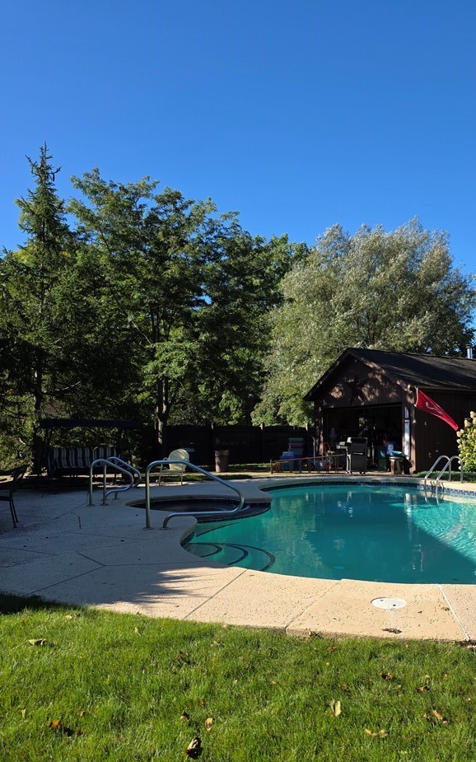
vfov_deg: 68.4
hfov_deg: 45.5
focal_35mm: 27
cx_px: 306
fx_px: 561
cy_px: 395
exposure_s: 1/3540
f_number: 1.7
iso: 80
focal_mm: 6.3
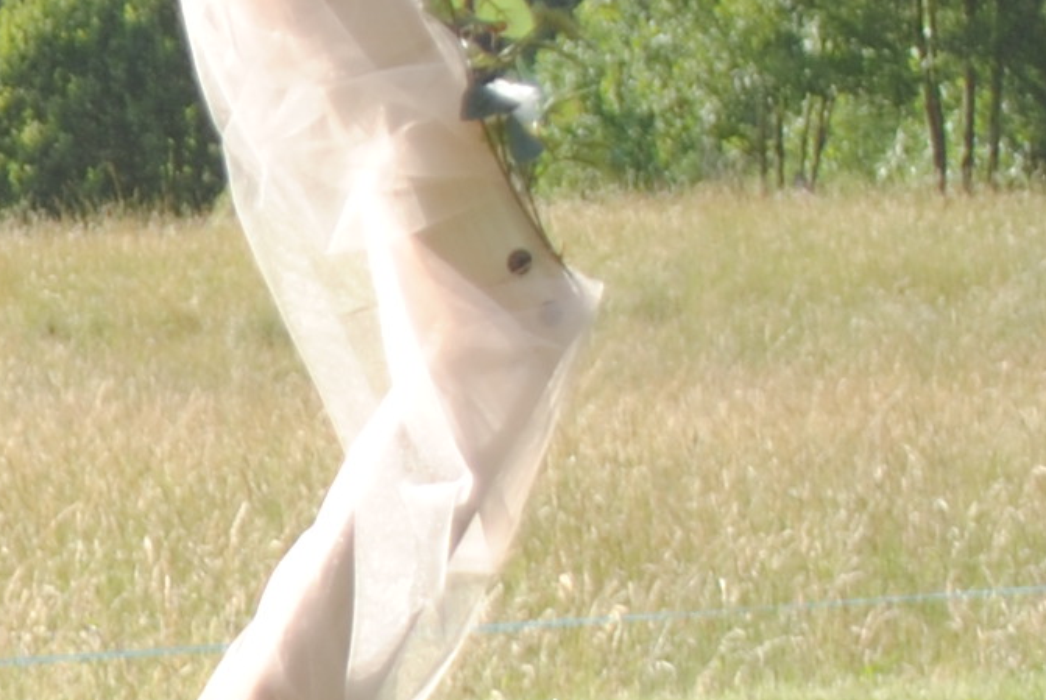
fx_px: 8810
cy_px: 349
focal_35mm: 303
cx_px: -1266
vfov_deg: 4.5
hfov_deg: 6.5
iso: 100
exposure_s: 1/200
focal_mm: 35
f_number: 7.1
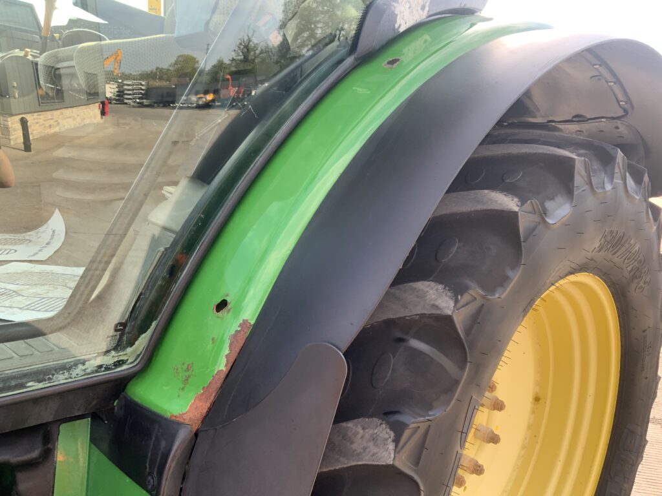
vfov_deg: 48.2
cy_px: 248
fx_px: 555
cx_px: 331
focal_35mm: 29
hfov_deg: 61.7
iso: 16
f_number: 1.8
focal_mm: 3
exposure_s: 1/140
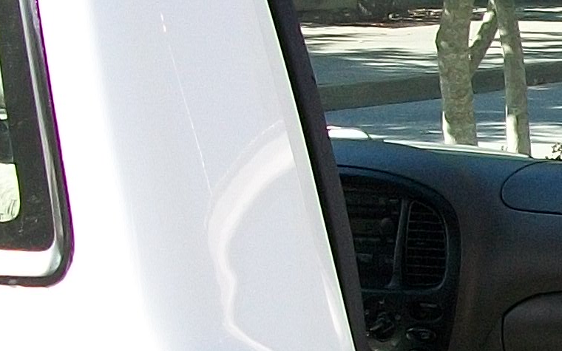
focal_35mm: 155
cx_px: 995
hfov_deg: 12.4
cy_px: 335
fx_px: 2374
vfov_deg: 8.4
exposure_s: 1/320
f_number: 2.9
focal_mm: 5.7
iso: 80
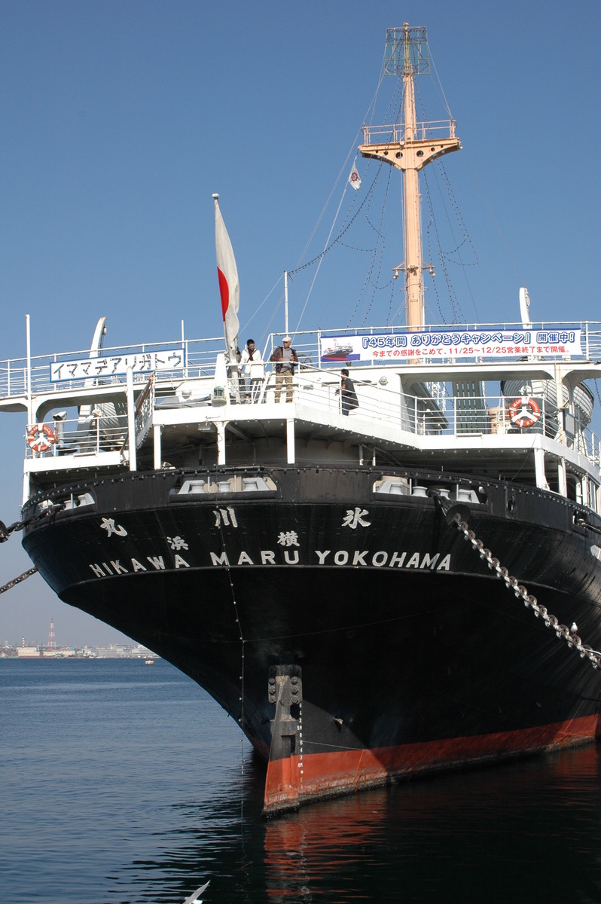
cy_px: 452
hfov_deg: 25.7
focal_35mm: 52
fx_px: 1317
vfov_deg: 37.9
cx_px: 300
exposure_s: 1/400
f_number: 10
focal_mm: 35
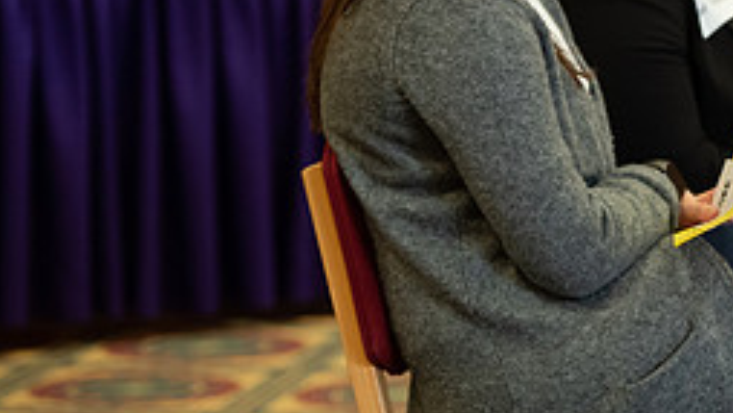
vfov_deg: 4.4
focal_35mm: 277
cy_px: 36
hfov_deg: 7.7
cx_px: 822
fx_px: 5385
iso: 2500
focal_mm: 116
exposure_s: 1/200
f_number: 3.2
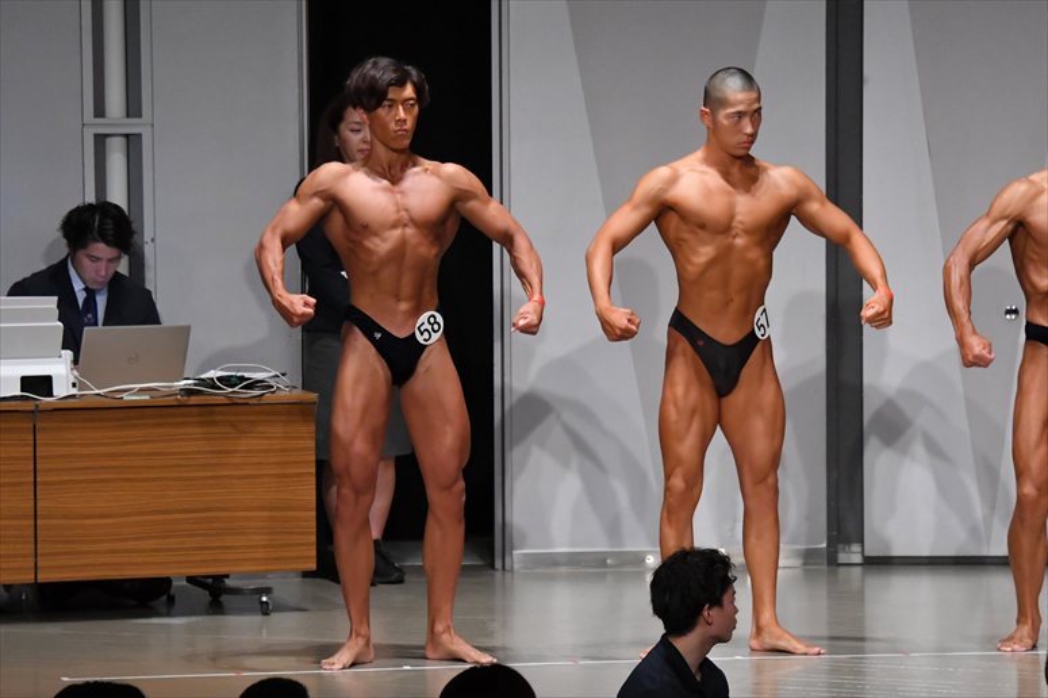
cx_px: 524
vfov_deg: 6.3
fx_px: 6314
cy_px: 349
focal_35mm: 217
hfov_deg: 9.5
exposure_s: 1/400
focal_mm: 145
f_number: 5.6
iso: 6400
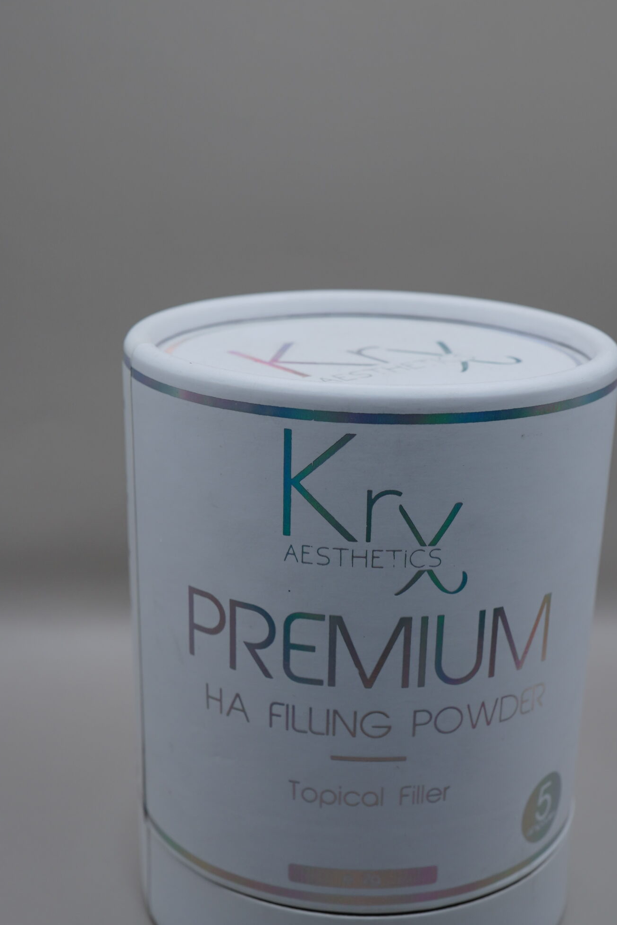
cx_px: 358
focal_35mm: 47
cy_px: 587
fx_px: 1208
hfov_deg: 28.6
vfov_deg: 41.6
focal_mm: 24
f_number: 6.3
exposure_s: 1/100
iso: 125
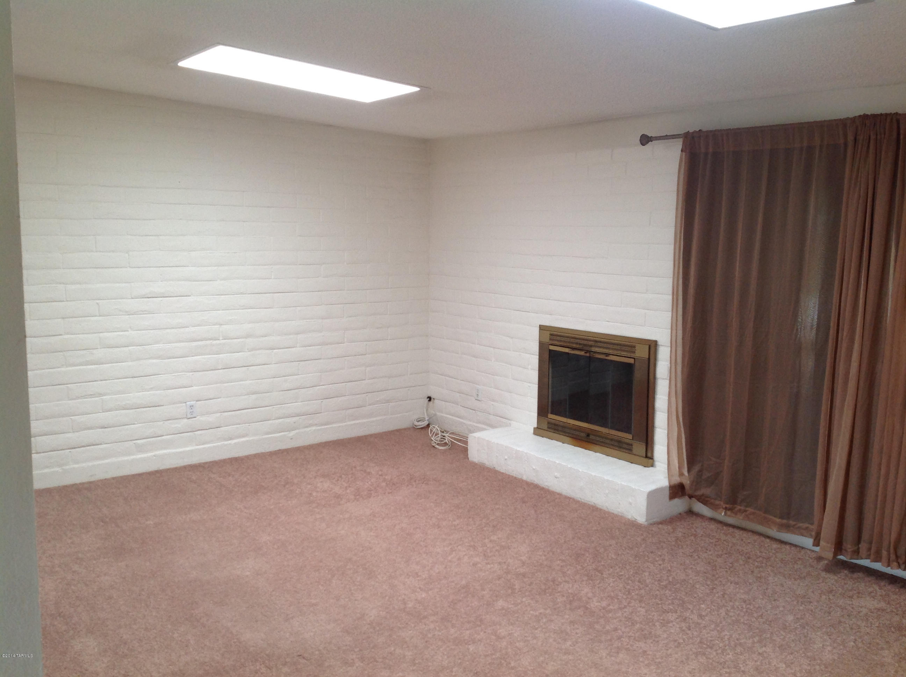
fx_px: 915
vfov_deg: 40.6
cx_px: 453
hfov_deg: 52.7
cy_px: 338
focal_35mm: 35
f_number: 2.4
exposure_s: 1/15
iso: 80
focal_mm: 4.28
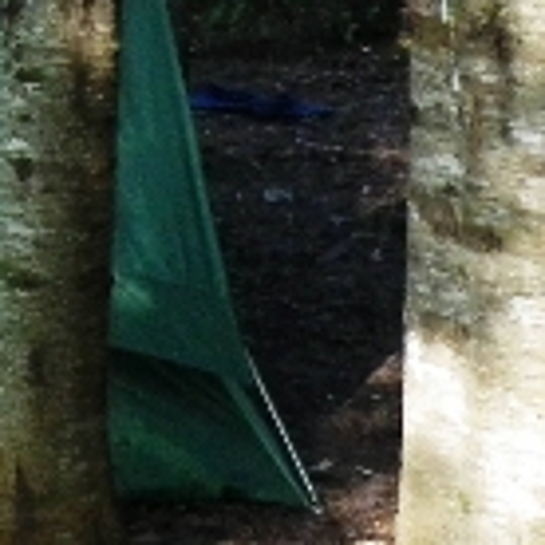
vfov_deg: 11.5
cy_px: -375
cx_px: -490
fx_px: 2547
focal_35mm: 143
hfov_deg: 11.2
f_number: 3.5
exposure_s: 1/50
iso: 200
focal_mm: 5
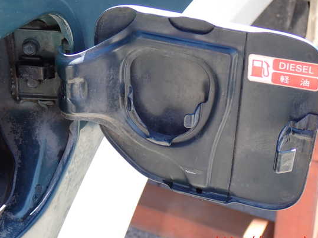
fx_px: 634
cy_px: 117
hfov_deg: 28.2
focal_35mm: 69
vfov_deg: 21.3
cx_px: 172
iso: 160
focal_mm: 11.09
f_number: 3.6
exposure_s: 1/125
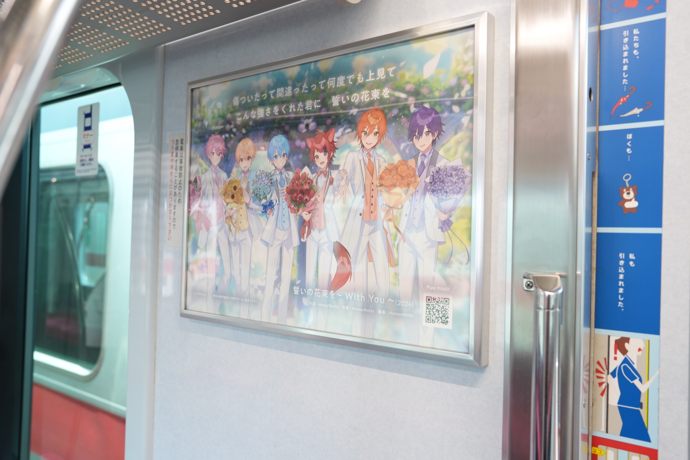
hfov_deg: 61.9
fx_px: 575
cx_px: 345
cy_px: 230
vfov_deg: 43.6
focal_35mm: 30
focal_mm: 30
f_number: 5
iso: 500
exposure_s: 1/30
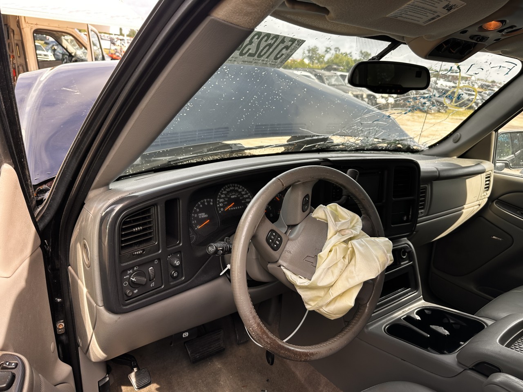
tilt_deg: -19.0
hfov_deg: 71.6
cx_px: 262
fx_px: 363
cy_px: 196
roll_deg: -6.6
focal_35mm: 24
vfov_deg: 56.8
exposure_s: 1/401
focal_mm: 6.86
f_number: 1.78
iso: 80
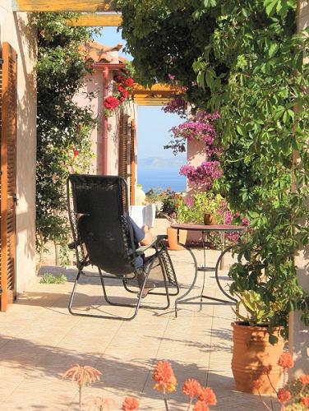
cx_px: 154
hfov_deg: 17.4
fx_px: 1010
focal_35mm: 85
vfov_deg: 23.0
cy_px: 206
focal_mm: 15
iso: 64
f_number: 5.1
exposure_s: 1/400
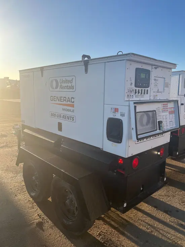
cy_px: 124
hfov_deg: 53.1
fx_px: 185
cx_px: 92
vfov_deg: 67.3
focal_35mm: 26
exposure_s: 1/1776
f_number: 1.6
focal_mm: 5.1
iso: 50
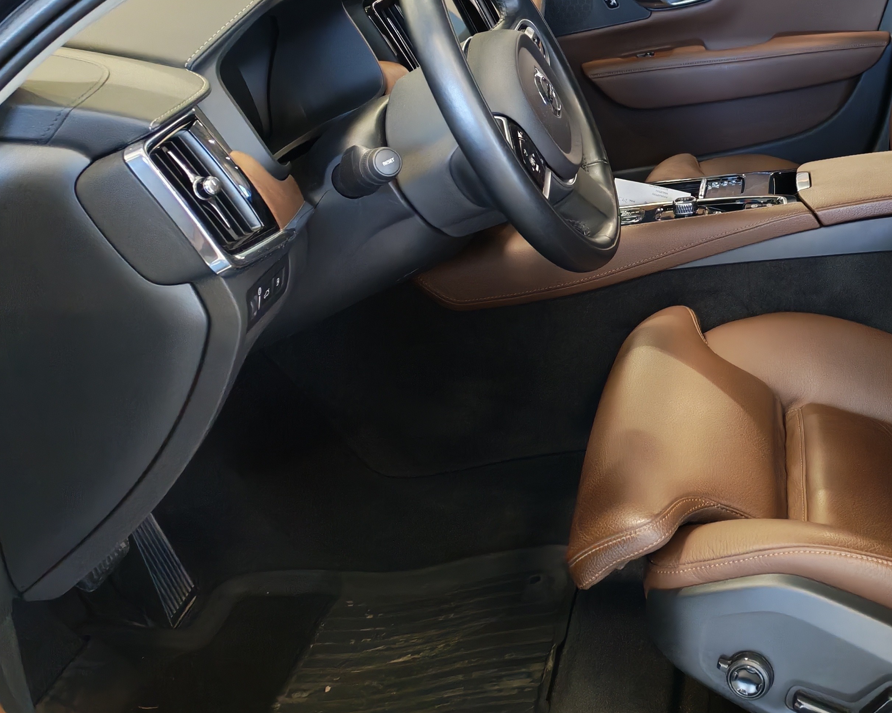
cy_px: 201
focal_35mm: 51
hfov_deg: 35.3
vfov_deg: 29.3
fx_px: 1346
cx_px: 735
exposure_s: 1/100
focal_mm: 6.12
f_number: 1.9
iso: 800
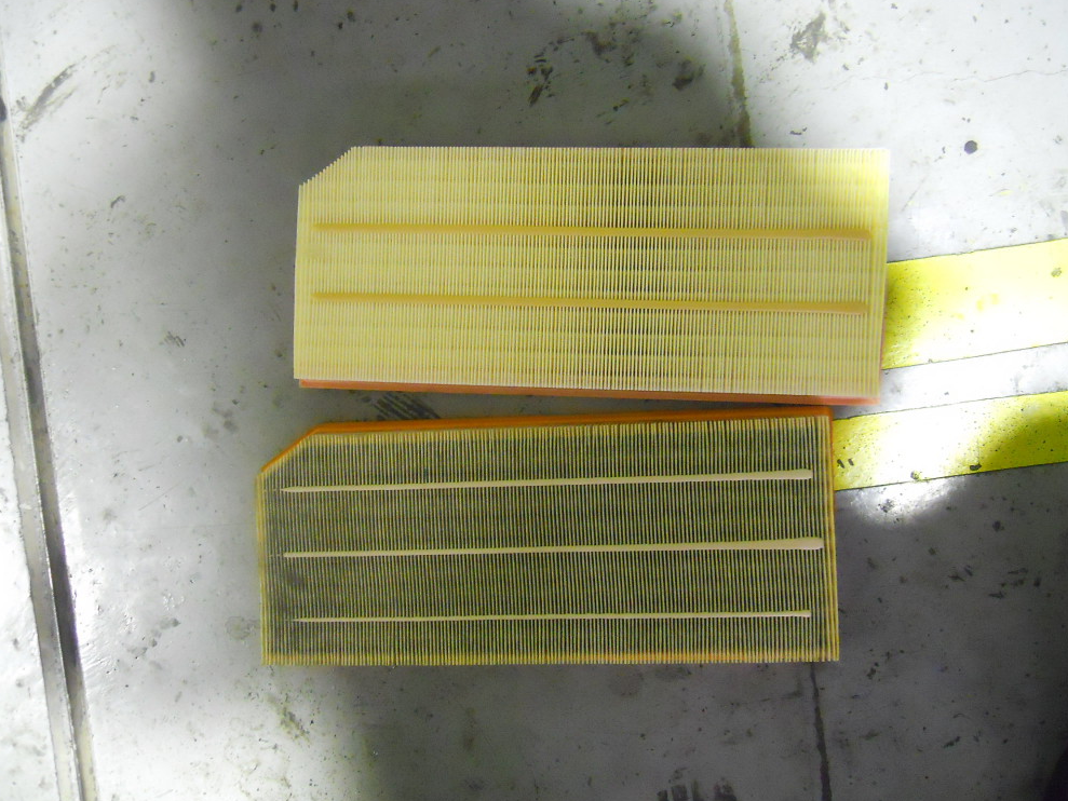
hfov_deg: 61.7
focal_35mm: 29
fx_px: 895
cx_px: 535
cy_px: 408
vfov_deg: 48.2
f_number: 2.7
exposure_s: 1/20
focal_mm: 5
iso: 800
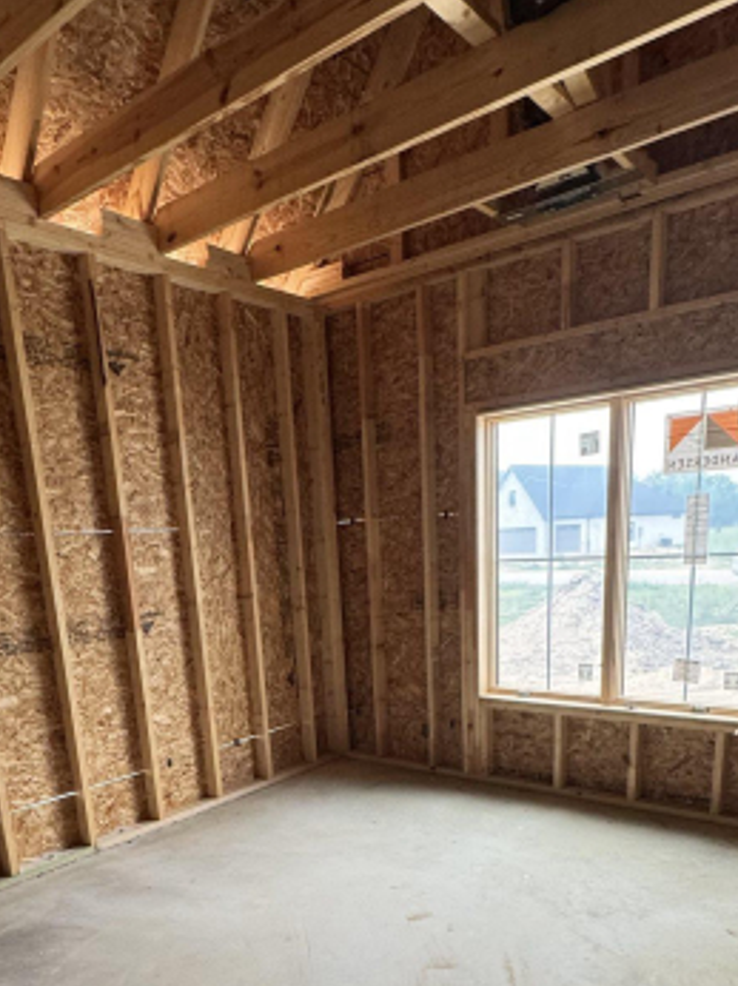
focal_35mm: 27
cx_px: 348
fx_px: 768
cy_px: 745
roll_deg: +2.9
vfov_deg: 61.5
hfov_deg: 51.3
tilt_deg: -15.7
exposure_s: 1/99
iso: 250
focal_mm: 2.22
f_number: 2.2
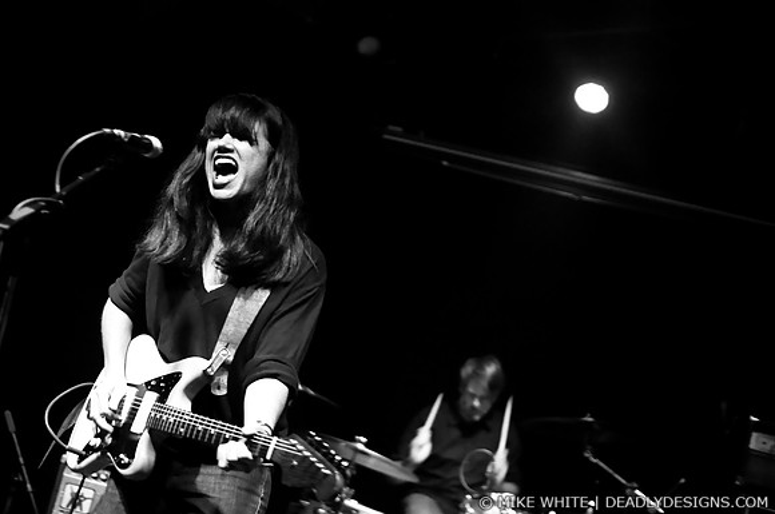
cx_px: 388
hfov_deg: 43.7
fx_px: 967
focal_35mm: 45
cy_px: 257
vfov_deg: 29.8
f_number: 1.8
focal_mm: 30
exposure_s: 1/80
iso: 1000
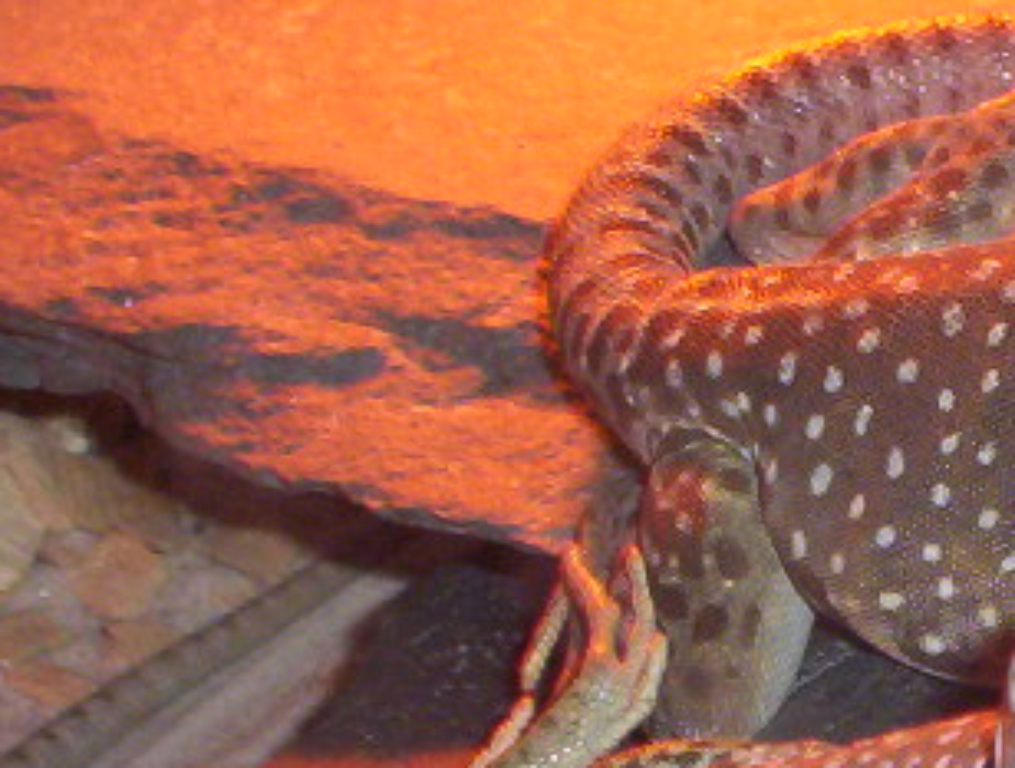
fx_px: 8412
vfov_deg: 5.2
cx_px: 962
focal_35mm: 286
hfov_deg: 6.9
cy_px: 610
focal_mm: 16.61
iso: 140
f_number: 4.72
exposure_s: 1/90
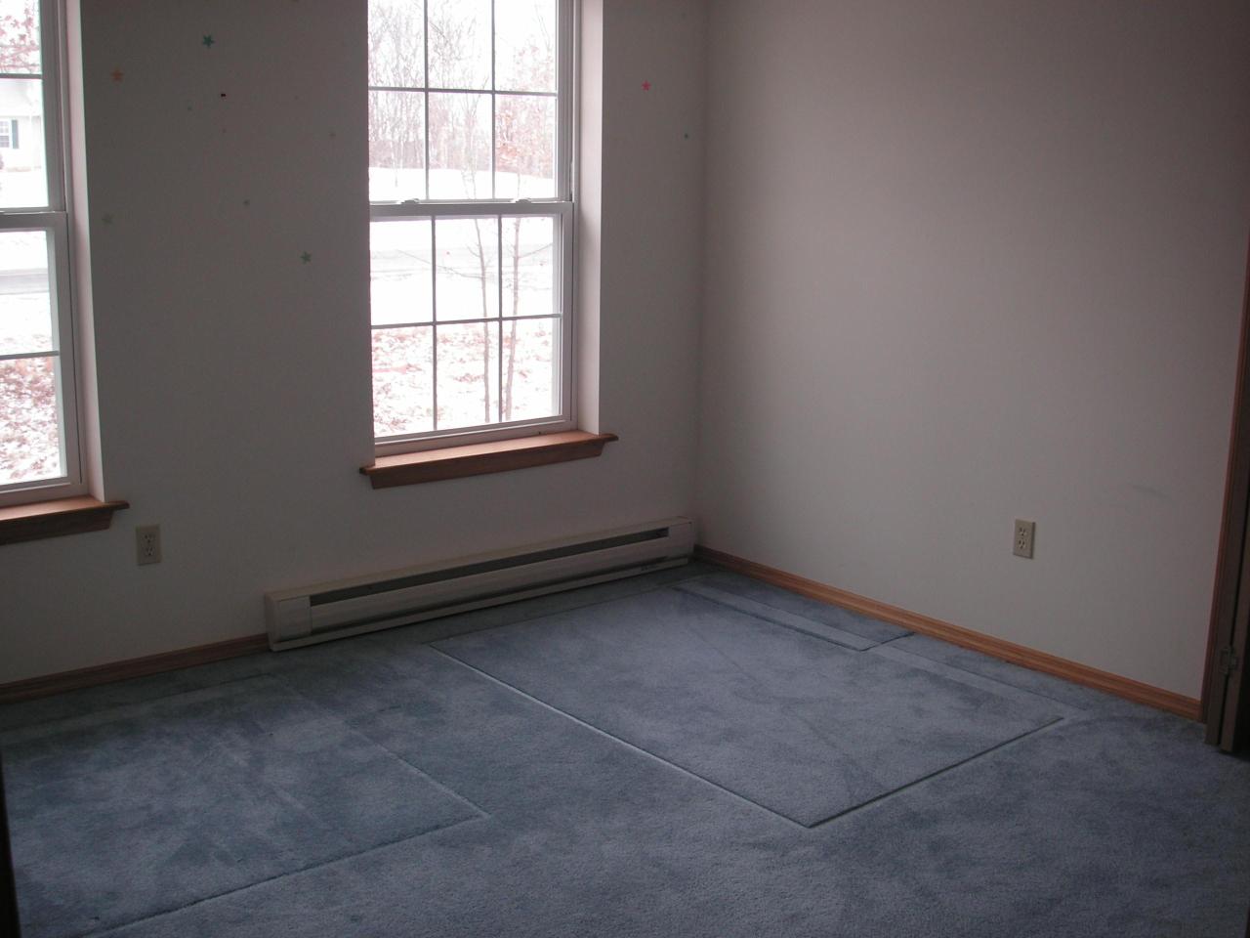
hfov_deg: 49.0
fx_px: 1372
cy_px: 469
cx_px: 625
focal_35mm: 38
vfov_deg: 37.7
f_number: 3.3
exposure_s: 1/45
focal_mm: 6.3
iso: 50
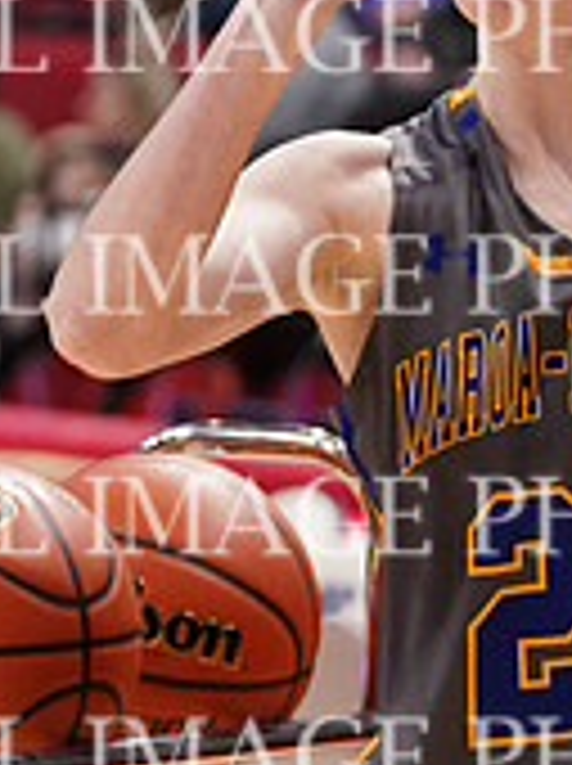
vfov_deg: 3.9
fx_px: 11176
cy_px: -90
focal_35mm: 506
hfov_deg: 2.9
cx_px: 437
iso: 3200
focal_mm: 103
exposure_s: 1/1000
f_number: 4
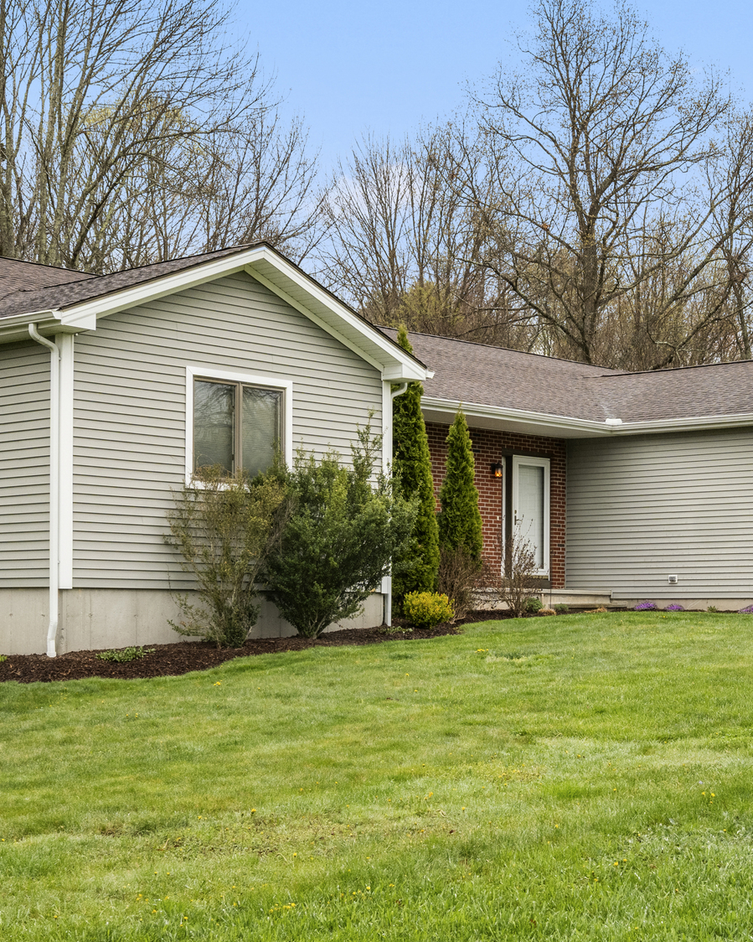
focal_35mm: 60
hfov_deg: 25.0
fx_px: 1680
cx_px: 565
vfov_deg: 31.3
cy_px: 443
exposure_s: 1/25
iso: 320
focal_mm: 23.5
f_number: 9
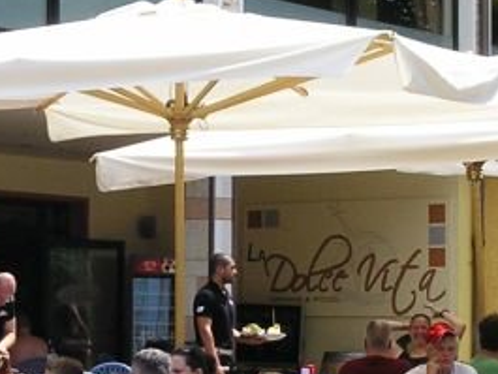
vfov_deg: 10.1
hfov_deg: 13.3
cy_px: 186
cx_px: 66
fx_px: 2116
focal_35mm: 147
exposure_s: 1/350
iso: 100
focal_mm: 7.8
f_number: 5.6
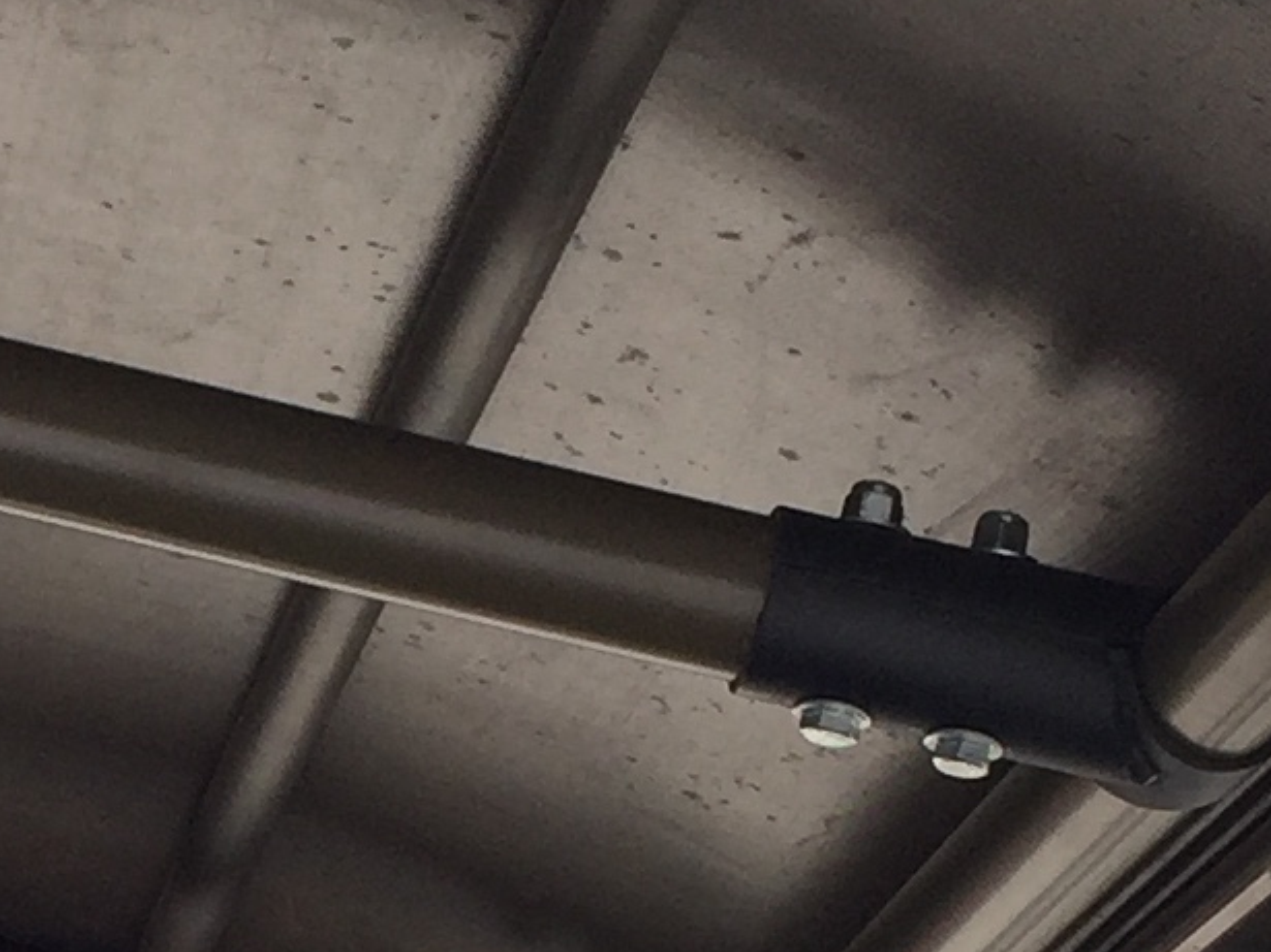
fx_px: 5653
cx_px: -33
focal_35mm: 154
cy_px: 1320
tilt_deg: +8.7
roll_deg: -1.2
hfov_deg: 12.7
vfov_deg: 9.4
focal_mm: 4.15
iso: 32
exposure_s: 1/732
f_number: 2.2
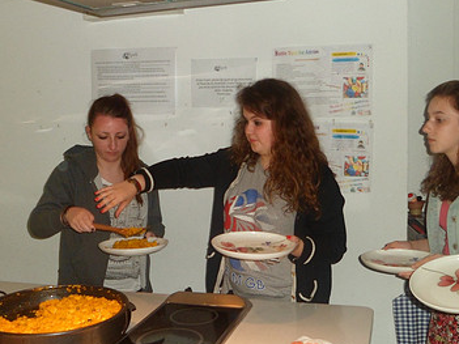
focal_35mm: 43
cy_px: 196
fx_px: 570
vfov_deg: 33.5
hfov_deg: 43.9
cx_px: 222
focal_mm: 4.9
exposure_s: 1/45
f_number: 3.3
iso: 160
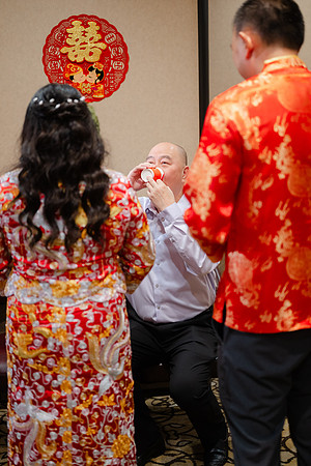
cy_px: 233
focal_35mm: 50
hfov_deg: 27.0
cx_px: 156
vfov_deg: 39.6
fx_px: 648
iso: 640
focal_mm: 50
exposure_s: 1/125
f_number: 1.8
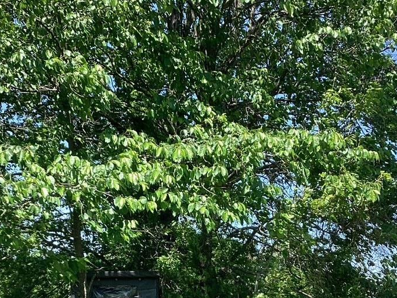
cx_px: 188
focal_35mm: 74
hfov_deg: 26.3
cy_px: 262
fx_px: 849
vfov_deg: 19.6
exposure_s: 1/458
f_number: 2.4
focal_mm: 3.3
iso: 25
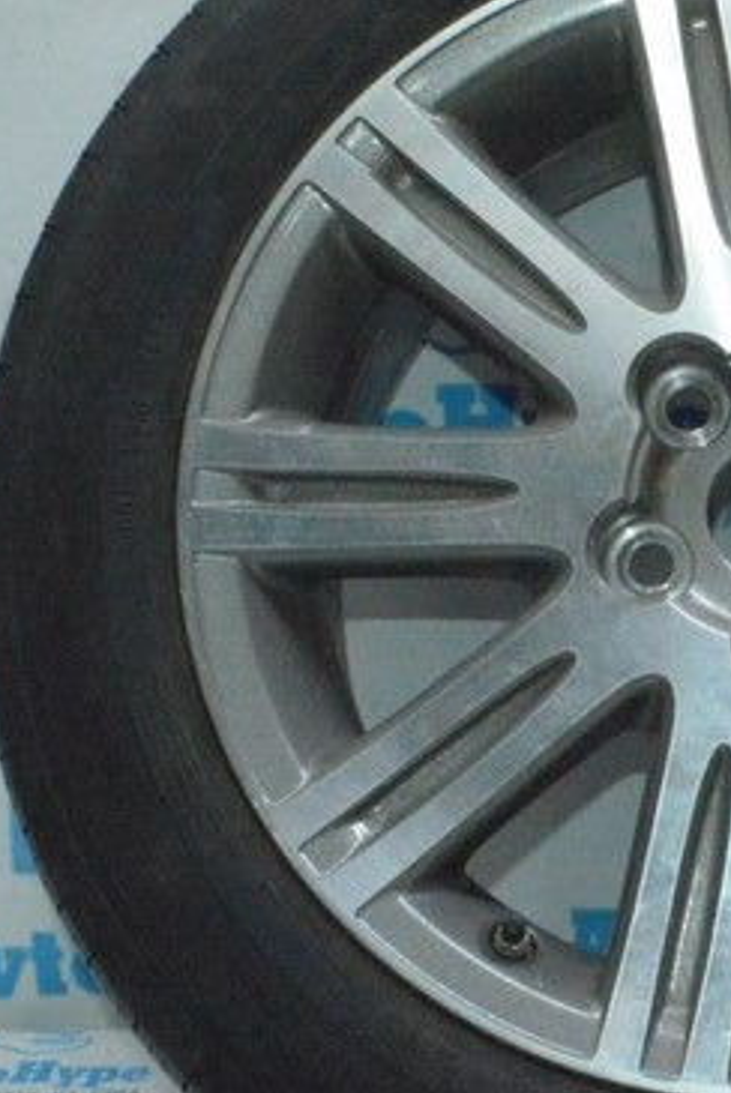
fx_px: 2553
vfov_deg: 24.2
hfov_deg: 15.8
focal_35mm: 84
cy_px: 535
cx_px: 827
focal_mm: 20
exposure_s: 1/200
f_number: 16
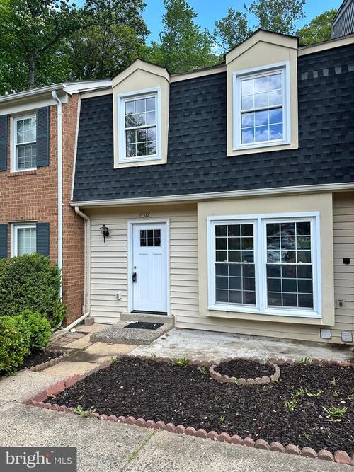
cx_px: 177
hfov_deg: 56.8
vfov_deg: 71.6
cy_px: 236
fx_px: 327
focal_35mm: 24
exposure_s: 1/1587
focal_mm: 6.86
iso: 80
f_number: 1.78
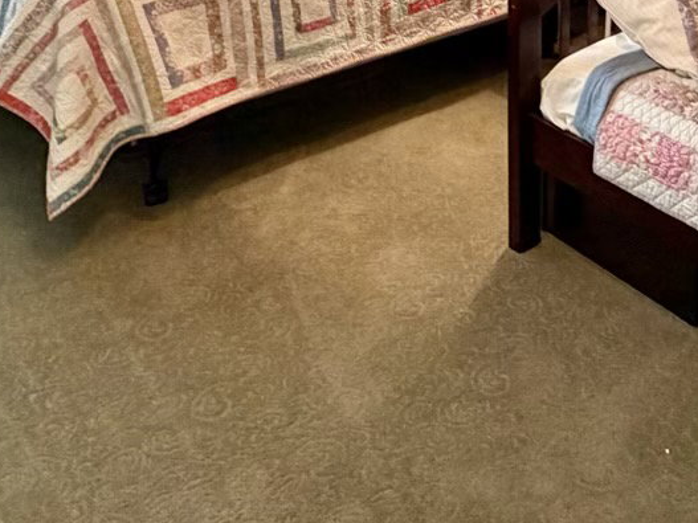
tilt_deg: -8.0
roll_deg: +0.0
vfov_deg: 24.2
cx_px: 469
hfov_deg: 37.1
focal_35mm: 51
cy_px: -197
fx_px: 1028
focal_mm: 2.22
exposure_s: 1/60
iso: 320
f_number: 2.2
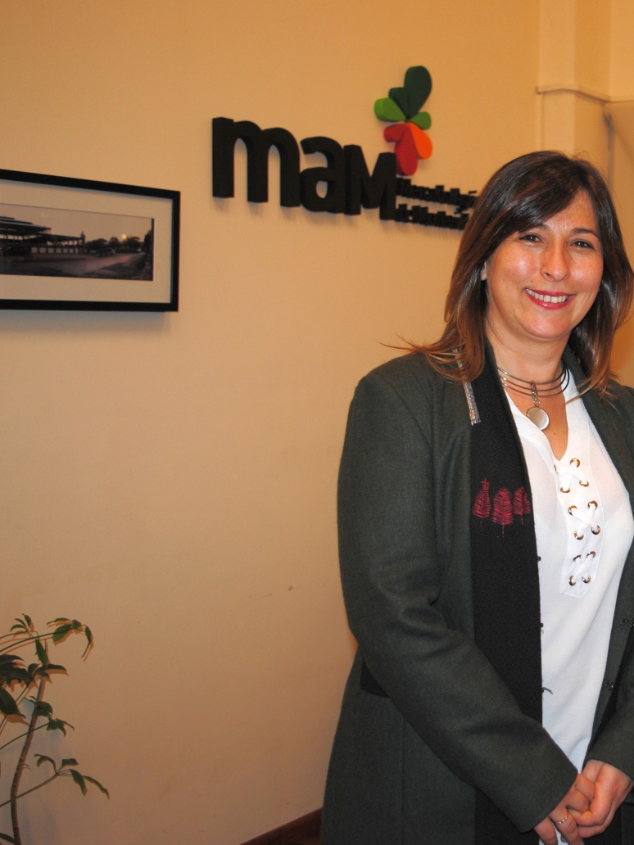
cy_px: 424
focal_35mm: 52
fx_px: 1270
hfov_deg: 26.9
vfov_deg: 36.8
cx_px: 584
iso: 200
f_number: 4
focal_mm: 24
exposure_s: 1/60
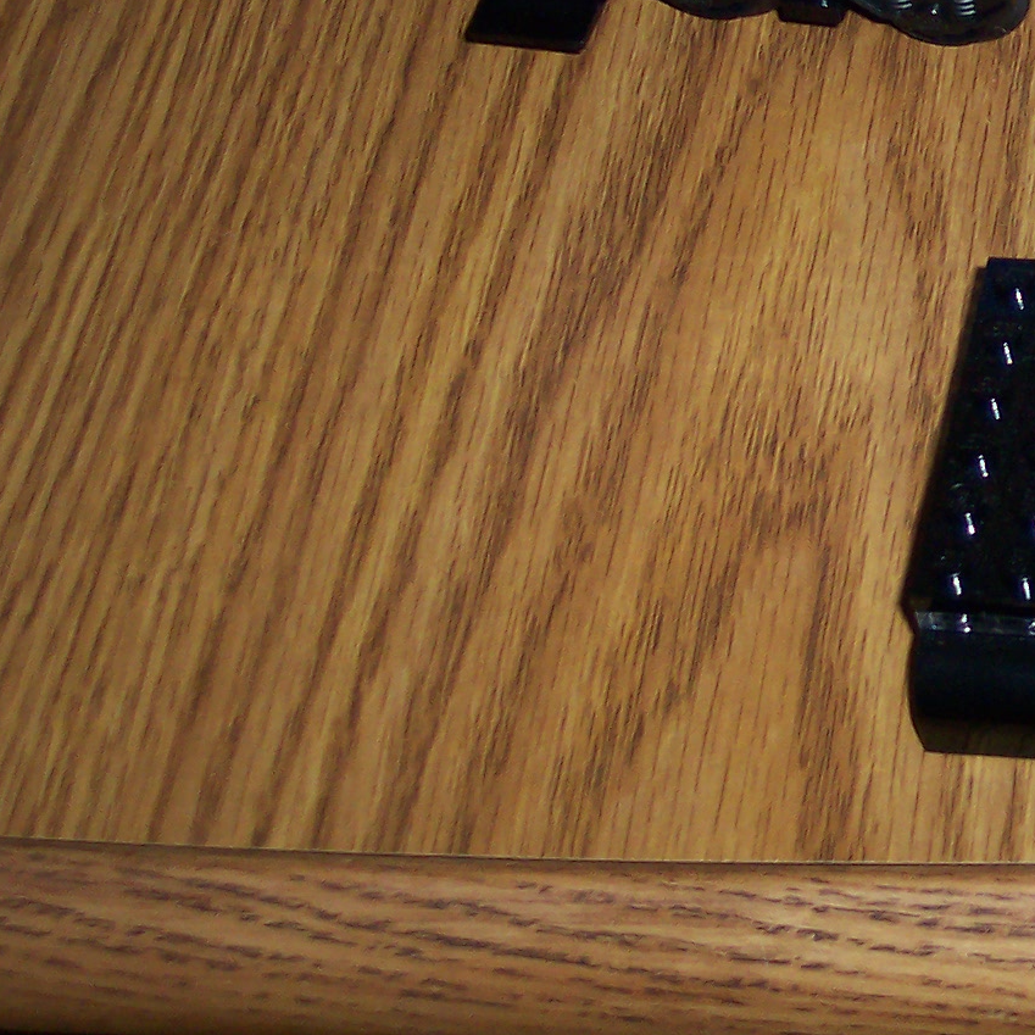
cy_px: 137
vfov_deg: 16.9
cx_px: 1484
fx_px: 3450
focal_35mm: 102
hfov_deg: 15.9
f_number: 2.8
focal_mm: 8
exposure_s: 1/30
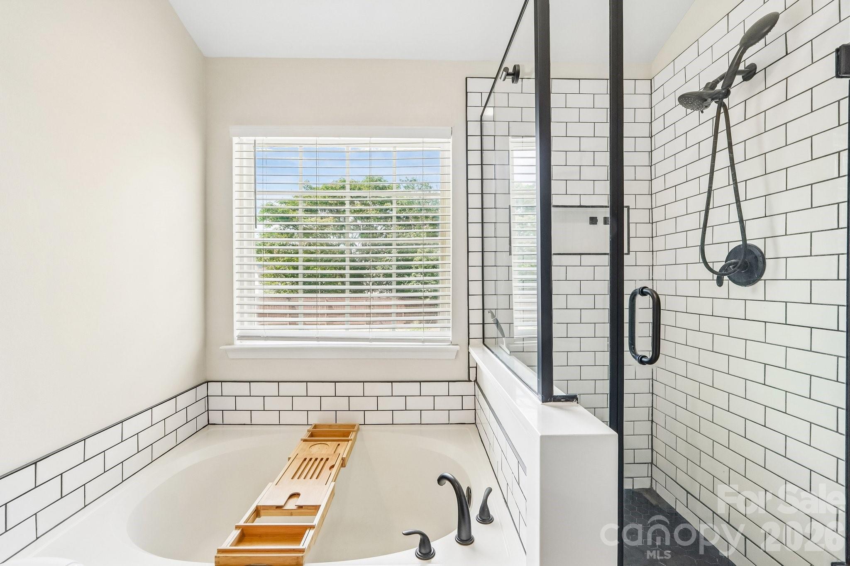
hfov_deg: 100.4
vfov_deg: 77.3
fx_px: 354
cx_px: 425
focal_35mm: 15
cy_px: 283
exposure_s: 1/30
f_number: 8
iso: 200
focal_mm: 10
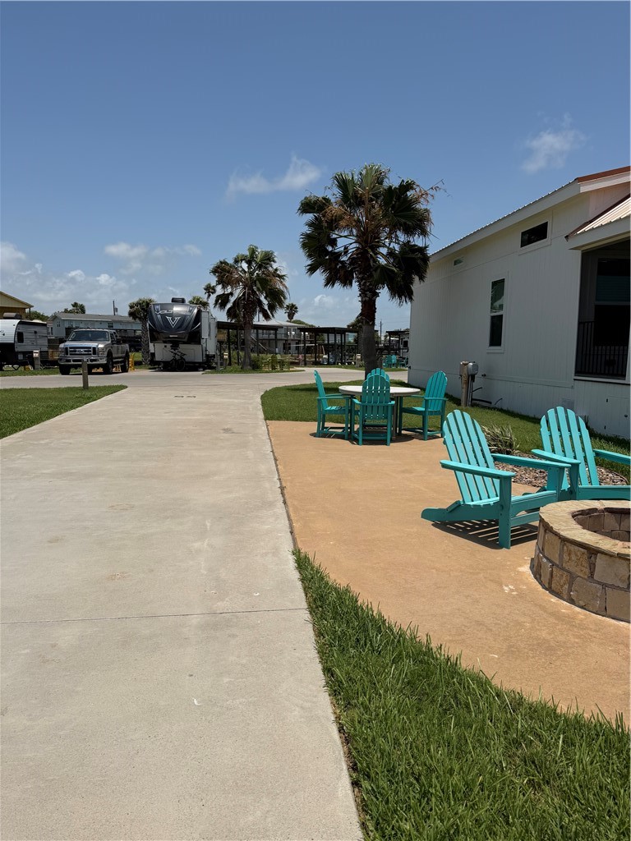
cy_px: 420
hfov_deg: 56.8
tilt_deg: -9.7
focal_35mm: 24
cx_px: 316
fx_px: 583
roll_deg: -0.1
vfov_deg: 71.6
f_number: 1.78
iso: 80
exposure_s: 1/10309
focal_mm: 6.76
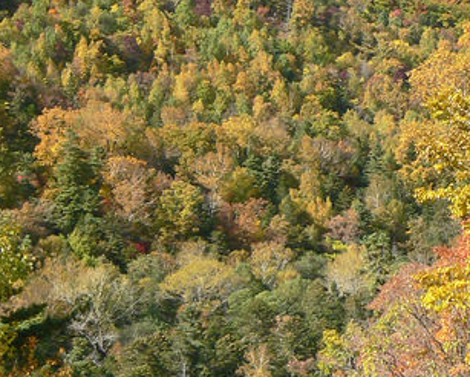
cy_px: 18
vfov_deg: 14.8
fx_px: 1434
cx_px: 534
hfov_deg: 17.9
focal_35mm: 103
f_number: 8
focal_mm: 6
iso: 80
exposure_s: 1/200
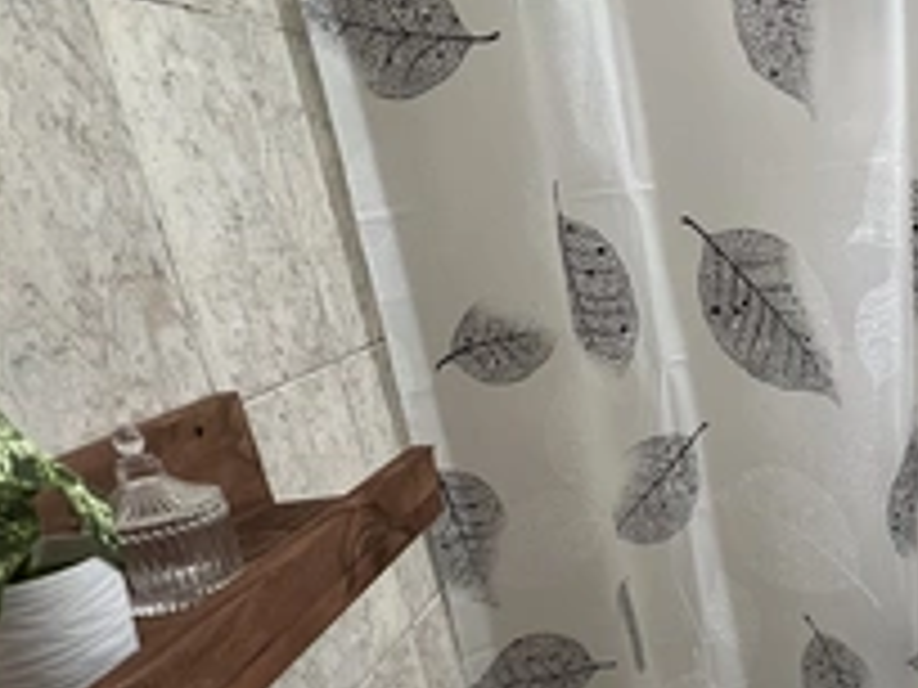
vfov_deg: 43.0
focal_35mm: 28
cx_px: 778
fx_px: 743
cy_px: 684
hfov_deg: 57.0
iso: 320
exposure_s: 1/50
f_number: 1.8
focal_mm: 1.57
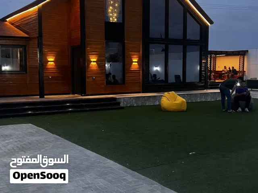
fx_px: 194
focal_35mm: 26
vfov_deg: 53.1
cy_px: 96
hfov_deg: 67.3
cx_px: 129
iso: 200
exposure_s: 1/50
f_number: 1.5
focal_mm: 5.7
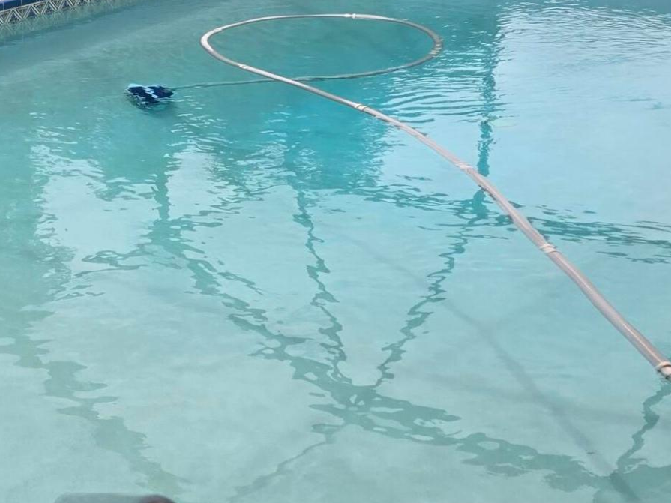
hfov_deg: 25.6
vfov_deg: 19.9
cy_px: 240
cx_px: 88
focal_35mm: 74
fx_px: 1434
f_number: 1.7
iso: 80
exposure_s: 1/3464
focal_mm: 6.3
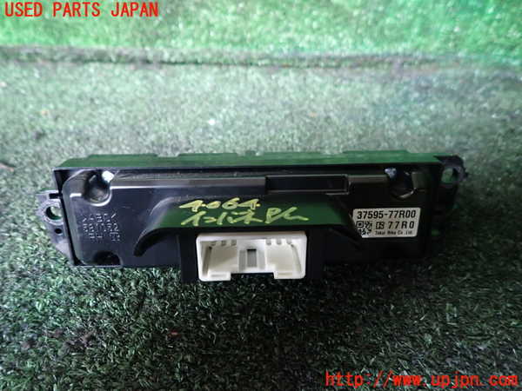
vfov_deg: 54.9
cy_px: 196
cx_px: 261
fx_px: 377
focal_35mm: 25
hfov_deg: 69.4
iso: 800
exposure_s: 1/30
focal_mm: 4.5
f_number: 2
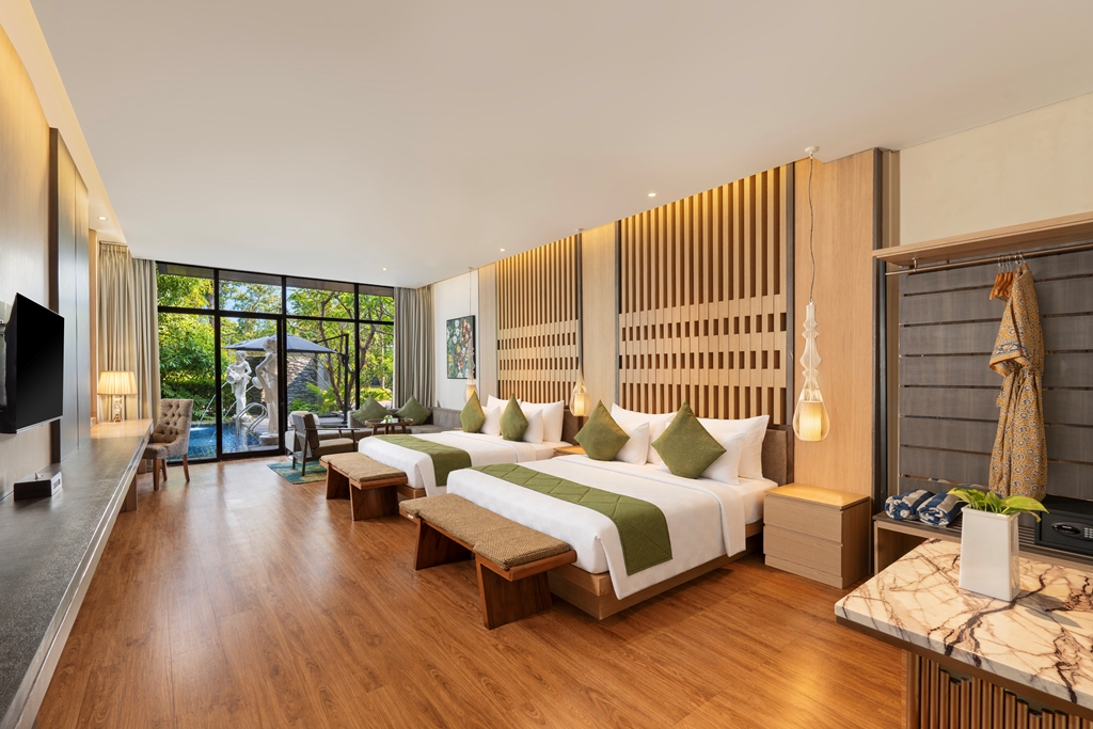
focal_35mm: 16
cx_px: 546
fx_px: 486
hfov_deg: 96.7
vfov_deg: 73.8
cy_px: 364
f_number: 10
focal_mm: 16
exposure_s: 1/1.25
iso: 100
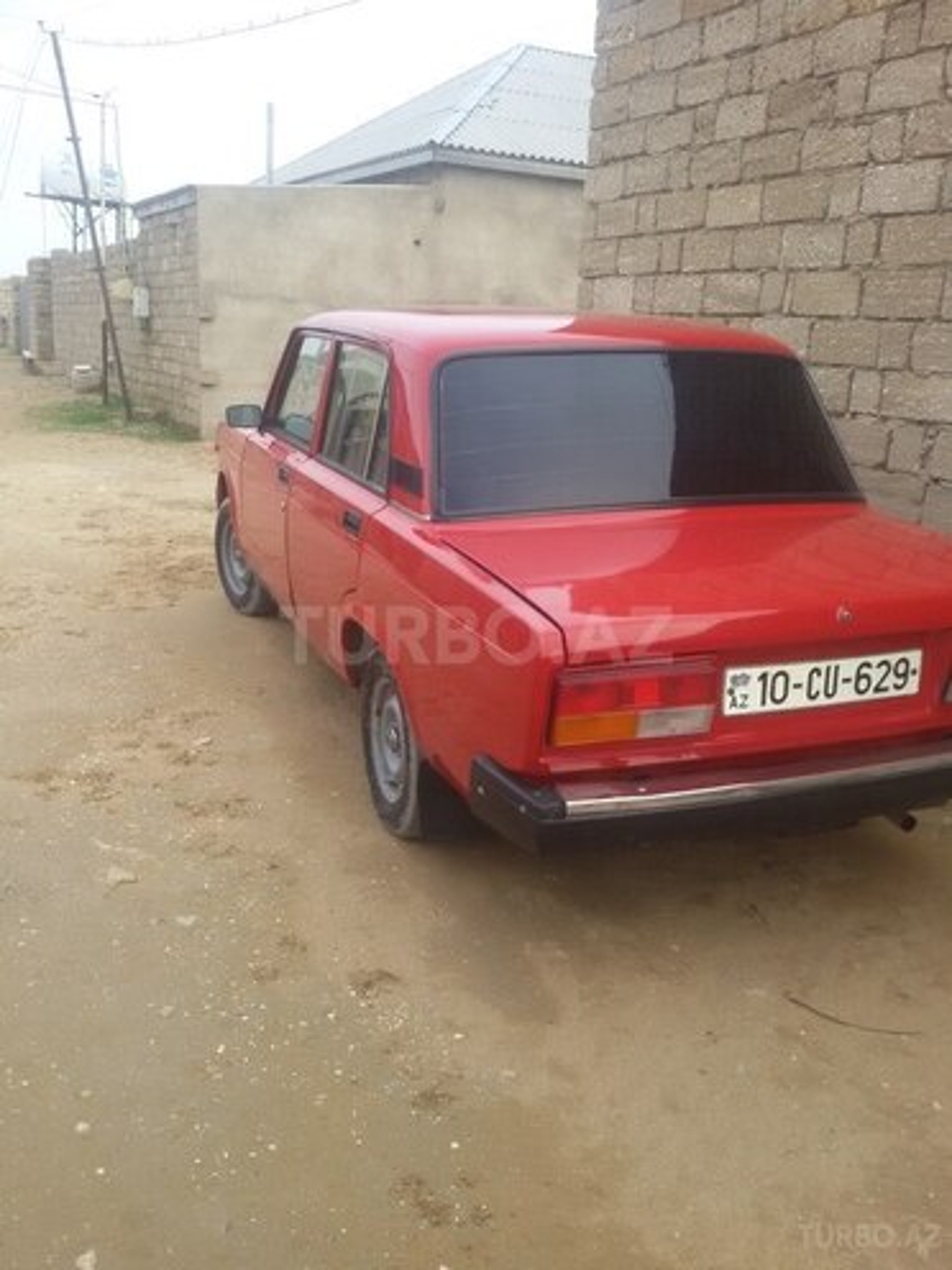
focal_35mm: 31
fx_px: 1137
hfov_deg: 45.4
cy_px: 635
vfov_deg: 58.4
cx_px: 476
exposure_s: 1/100
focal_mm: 2.93
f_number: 2.4
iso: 64
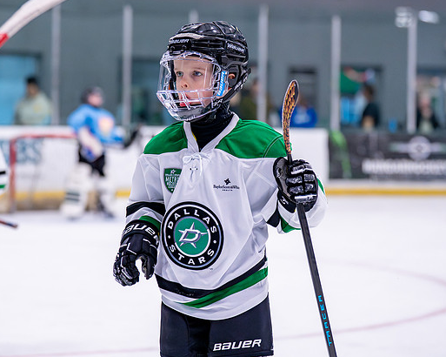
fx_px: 1874
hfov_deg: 13.6
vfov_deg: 10.9
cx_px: 175
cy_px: 114
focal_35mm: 142
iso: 2500
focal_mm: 88
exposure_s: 1/1250
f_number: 2.8
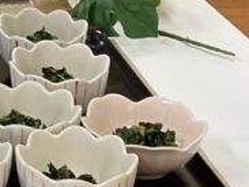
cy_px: -38
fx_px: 1165
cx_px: -152
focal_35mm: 162
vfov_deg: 9.0
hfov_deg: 11.6
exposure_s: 1/60
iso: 50
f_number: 1.8
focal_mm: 3
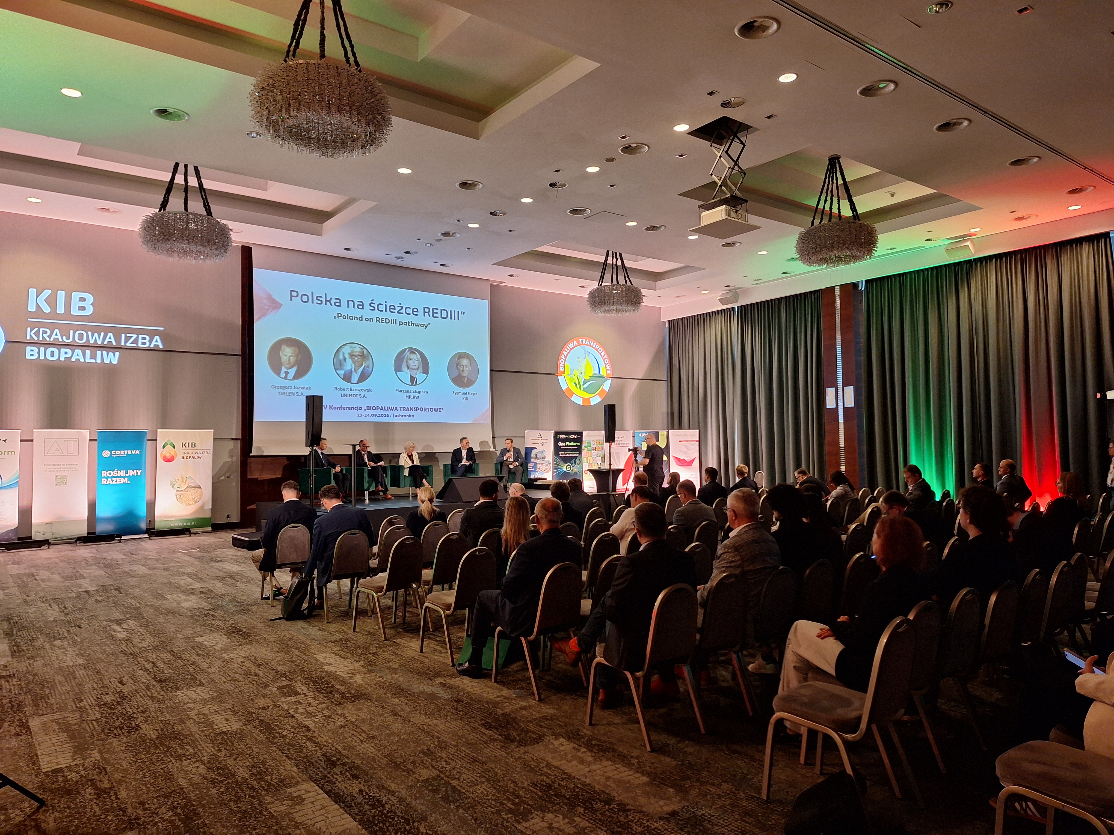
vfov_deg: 58.9
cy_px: 418
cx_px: 557
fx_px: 740
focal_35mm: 23
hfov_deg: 73.9
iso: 200
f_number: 1.8
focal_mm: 5.54
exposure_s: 1/50
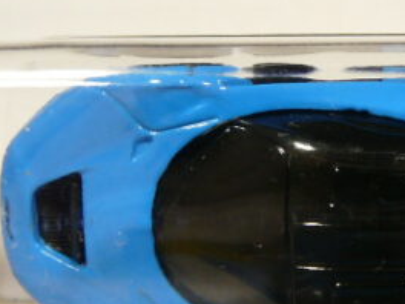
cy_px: 152
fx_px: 983
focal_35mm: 84
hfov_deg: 22.6
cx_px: 382
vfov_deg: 17.6
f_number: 2.8
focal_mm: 4.6
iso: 100
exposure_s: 1/50
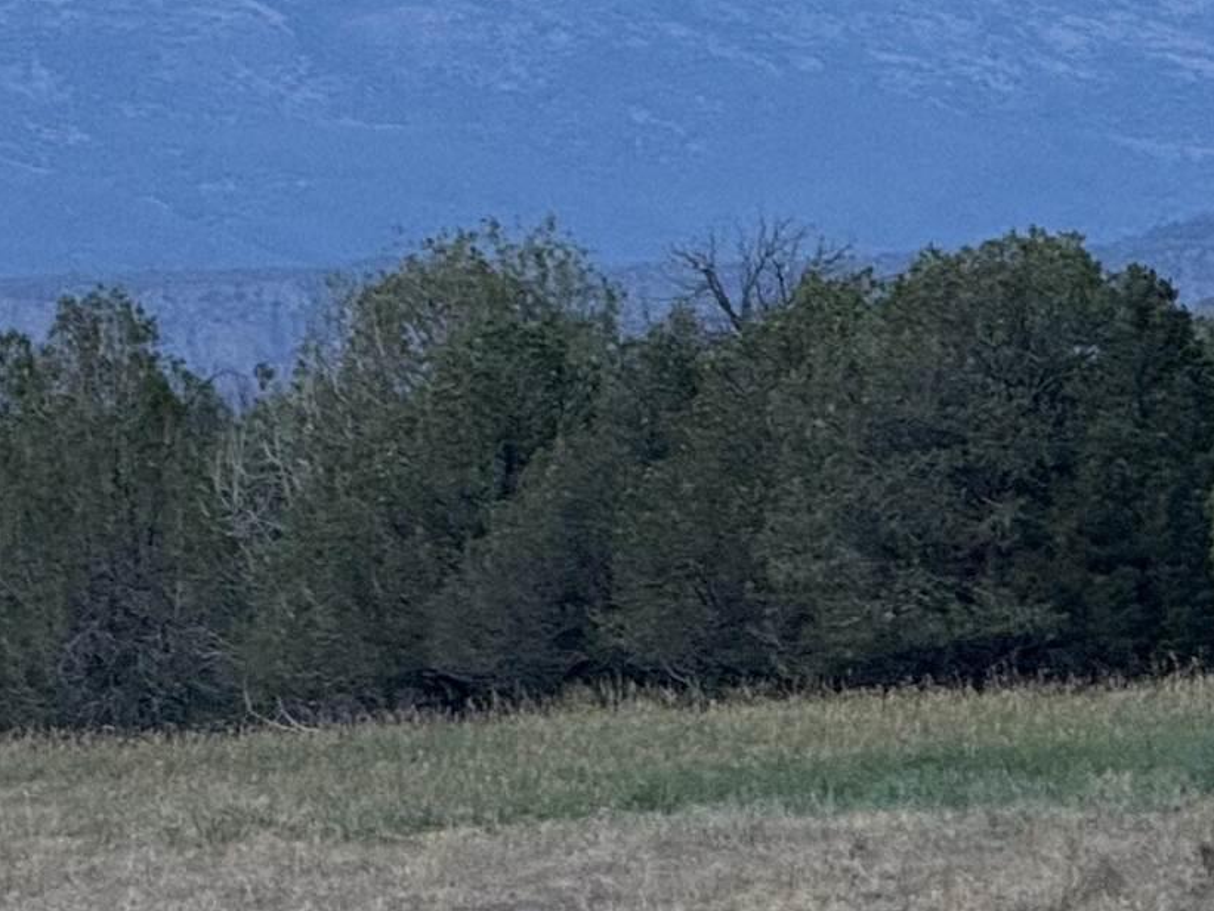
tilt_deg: +0.0
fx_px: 15749
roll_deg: -1.1
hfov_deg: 4.4
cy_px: 84
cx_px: -358
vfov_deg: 3.3
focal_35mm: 449
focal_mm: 15.66
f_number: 2.8
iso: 100
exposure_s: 1/99
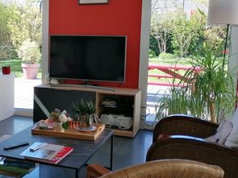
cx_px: 51
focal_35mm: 55
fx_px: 378
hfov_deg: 34.0
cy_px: 75
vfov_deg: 26.5
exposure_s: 1/188
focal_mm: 4.75
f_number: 1.8
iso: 50
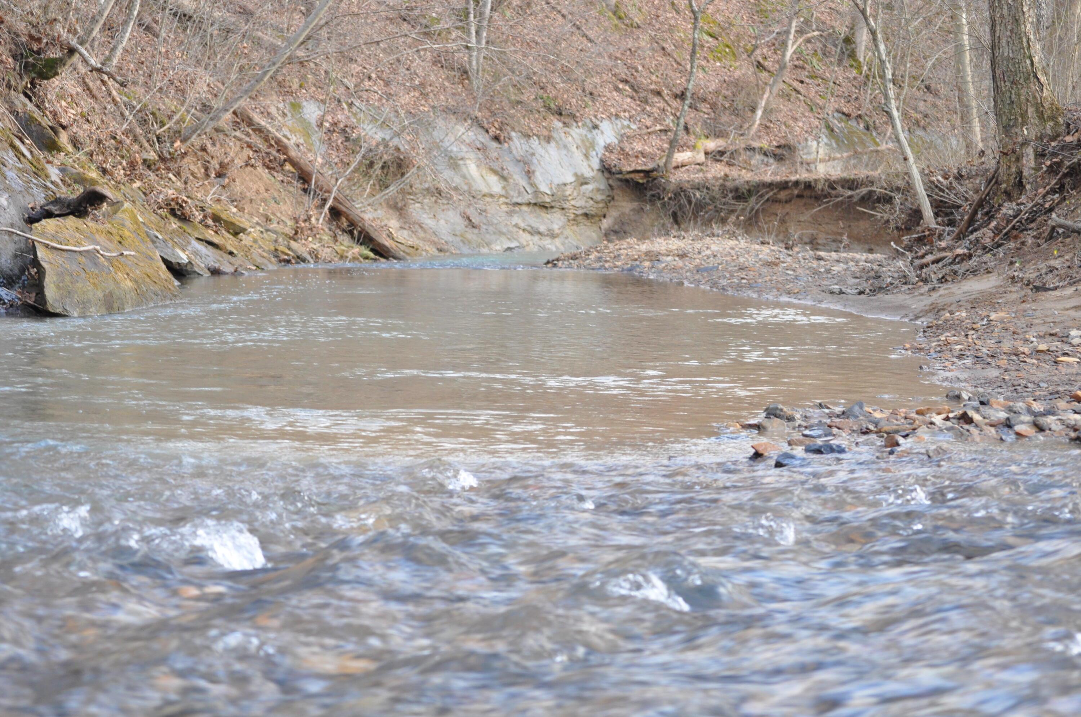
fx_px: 2474
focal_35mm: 82
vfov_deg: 16.5
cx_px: 540
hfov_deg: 24.6
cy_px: 358
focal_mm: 55
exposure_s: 1/60
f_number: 5.6
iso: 640
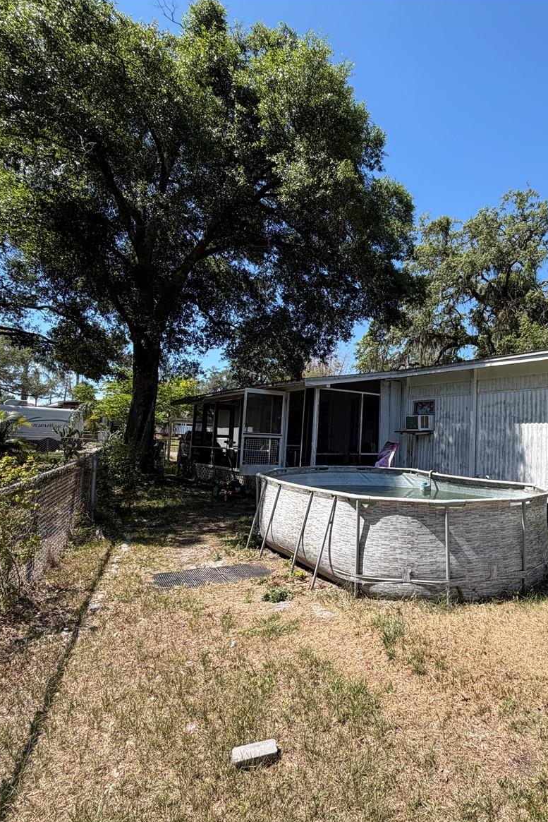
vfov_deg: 84.0
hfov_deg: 57.2
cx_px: 441
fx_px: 456
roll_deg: -2.1
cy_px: 417
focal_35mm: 20
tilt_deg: +4.1
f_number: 2.2
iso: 32
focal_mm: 2.22
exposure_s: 1/770
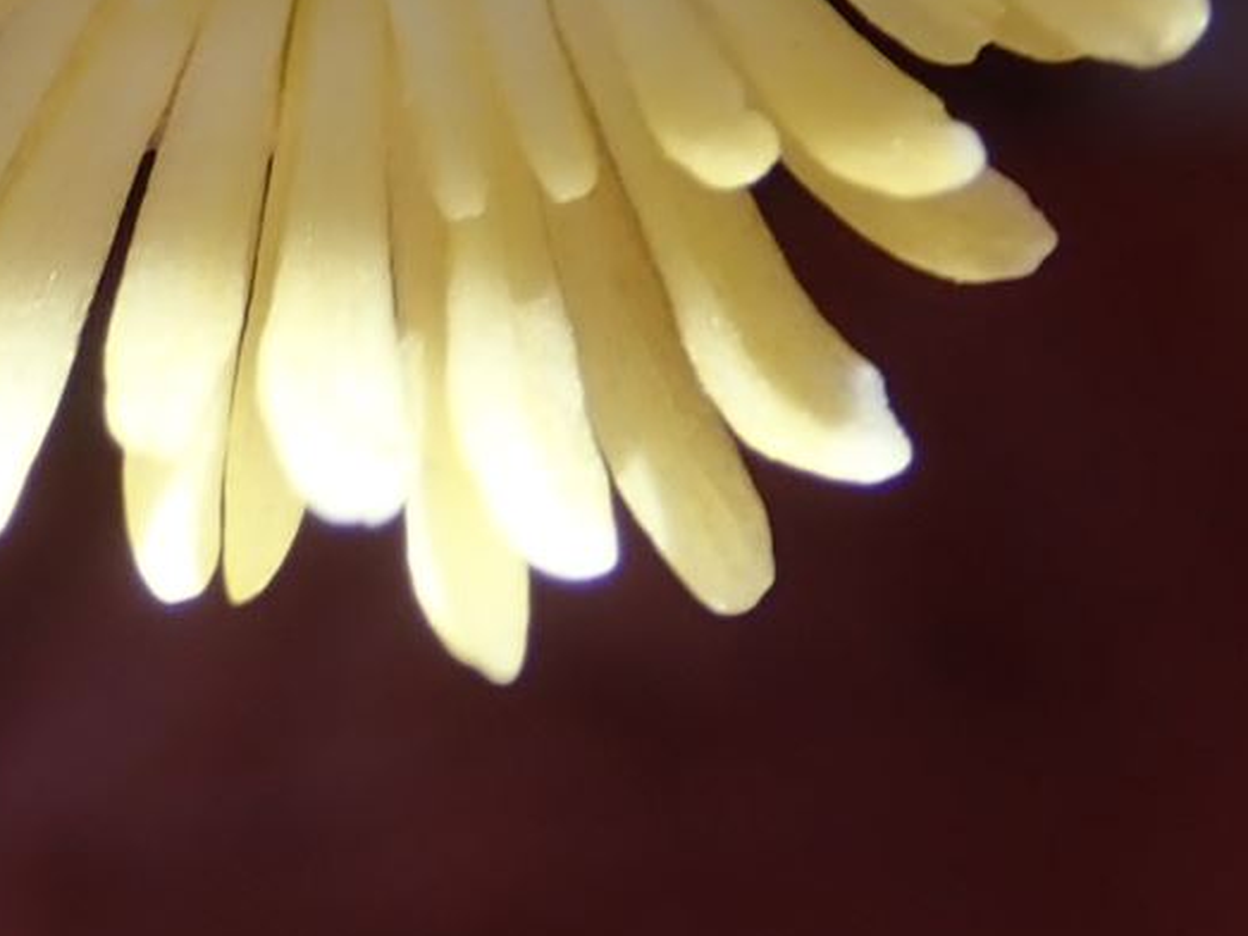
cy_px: -528
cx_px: 184
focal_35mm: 176
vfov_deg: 8.2
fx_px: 6344
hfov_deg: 11.2
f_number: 4.5
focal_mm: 8.41
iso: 125
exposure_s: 1/200
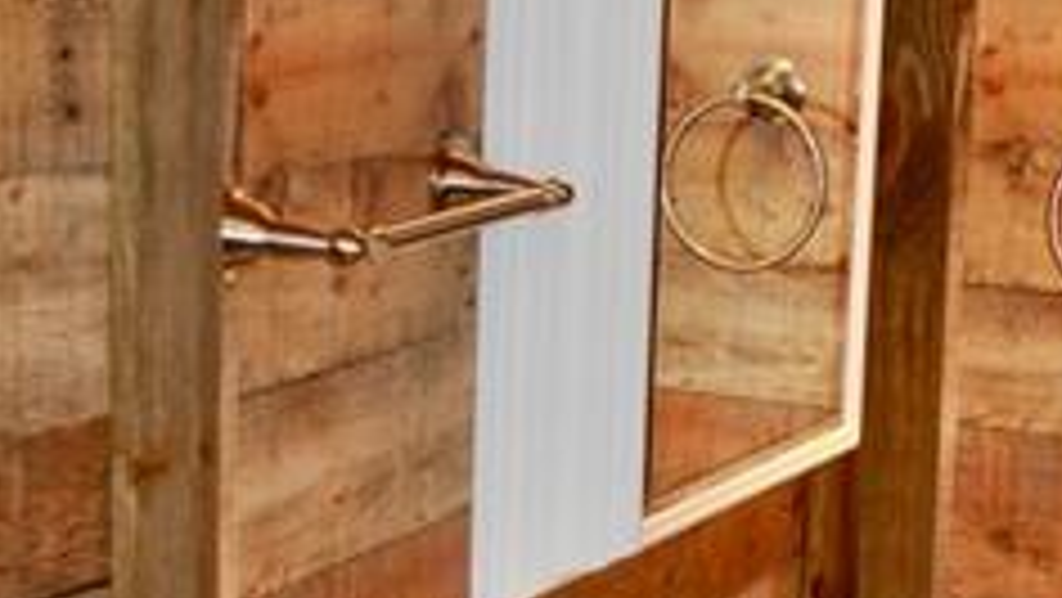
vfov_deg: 9.7
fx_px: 3465
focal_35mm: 123
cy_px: 701
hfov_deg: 17.2
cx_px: 900
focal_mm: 24
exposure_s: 1/60
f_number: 4
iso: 200
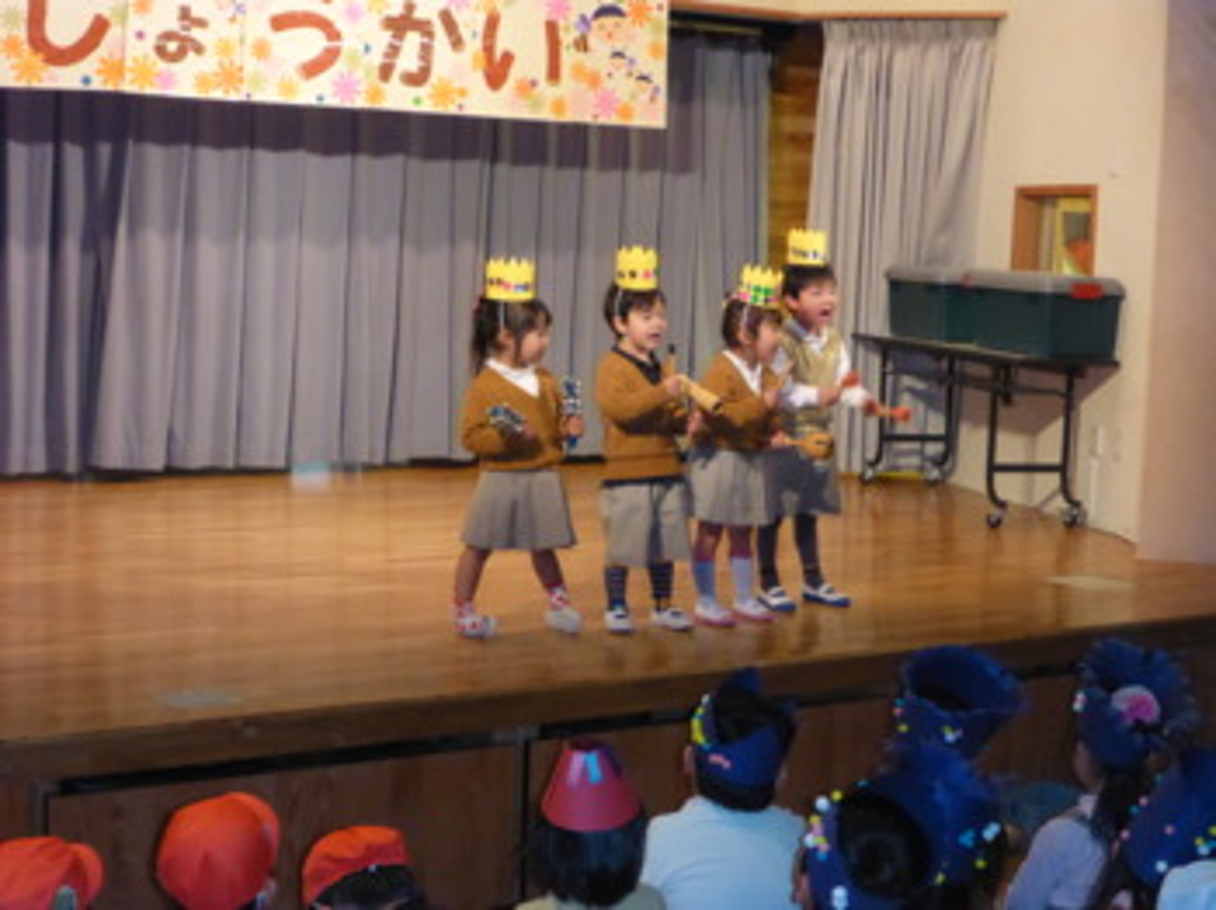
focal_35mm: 62
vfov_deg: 23.6
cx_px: 608
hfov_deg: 31.2
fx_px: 2176
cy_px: 455
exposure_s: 1/60
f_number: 5.2
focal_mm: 11
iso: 1000
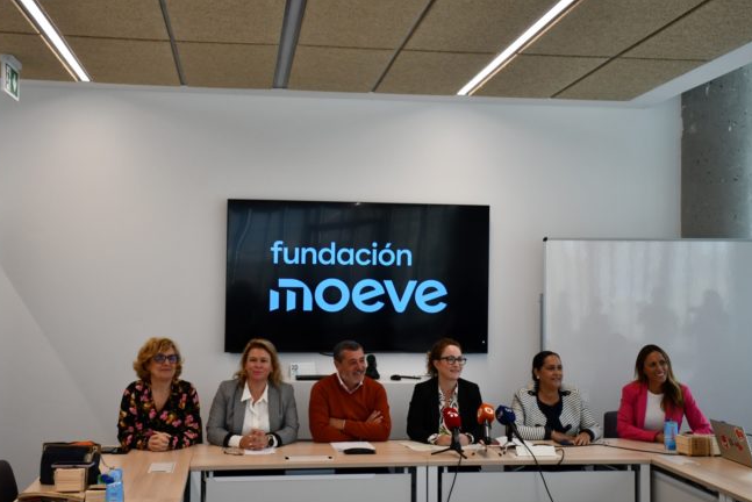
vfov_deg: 31.2
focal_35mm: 43
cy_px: 250
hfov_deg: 45.4
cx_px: 371
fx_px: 899
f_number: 4
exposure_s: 1/200
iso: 800
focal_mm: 27
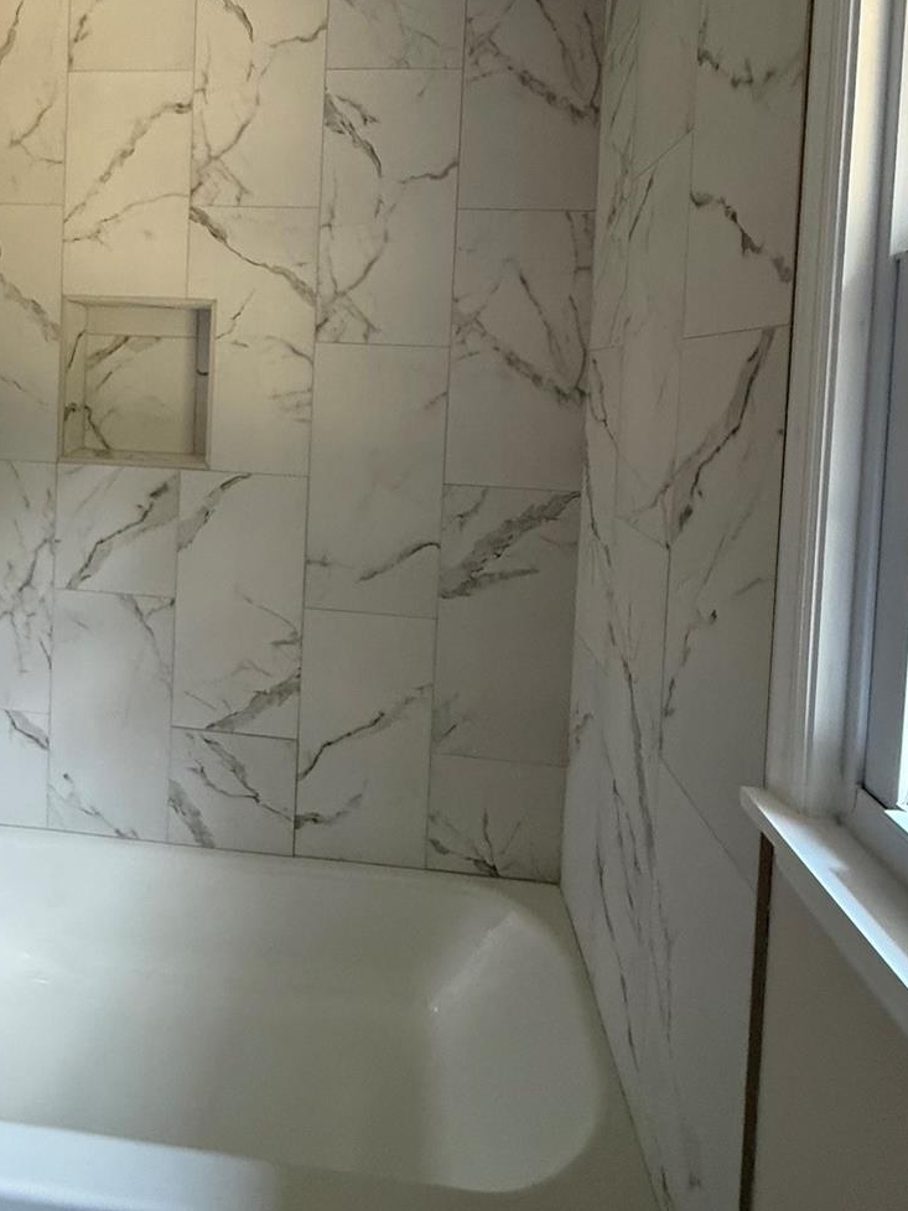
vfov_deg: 74.0
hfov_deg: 59.7
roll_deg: -2.7
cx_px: 302
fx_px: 769
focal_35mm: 22
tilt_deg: -1.8
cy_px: 402
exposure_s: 1/60
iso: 400
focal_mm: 2.22
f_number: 2.2
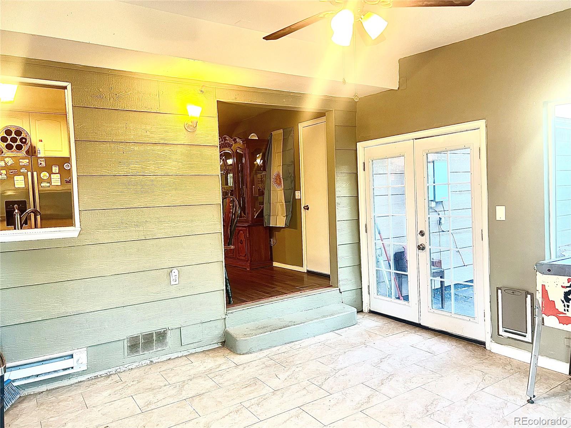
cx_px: 286
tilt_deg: -2.4
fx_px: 429
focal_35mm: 26
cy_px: 214
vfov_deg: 53.1
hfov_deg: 67.3
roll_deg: +2.5
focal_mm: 5.7
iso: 80
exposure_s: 1/60
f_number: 1.5
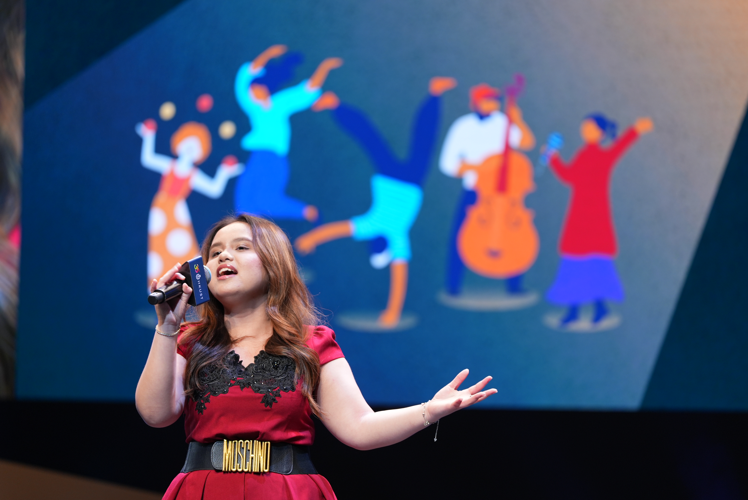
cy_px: 250
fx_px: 4159
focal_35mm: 200
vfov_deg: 6.9
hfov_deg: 10.3
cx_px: 374
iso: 400
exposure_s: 1/160
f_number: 2.8
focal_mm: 200
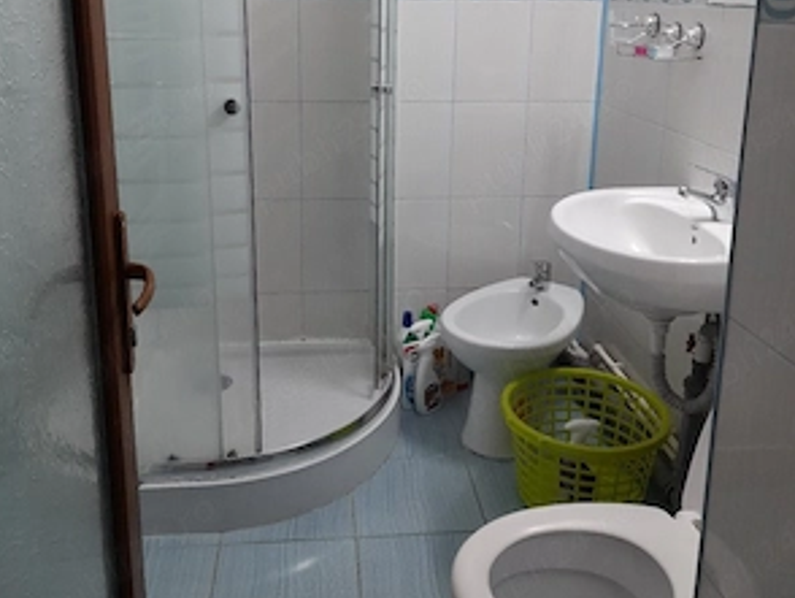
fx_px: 781
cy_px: 173
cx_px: 392
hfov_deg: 53.9
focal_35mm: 34
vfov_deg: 41.0
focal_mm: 4.6
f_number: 2
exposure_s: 1/50
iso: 250
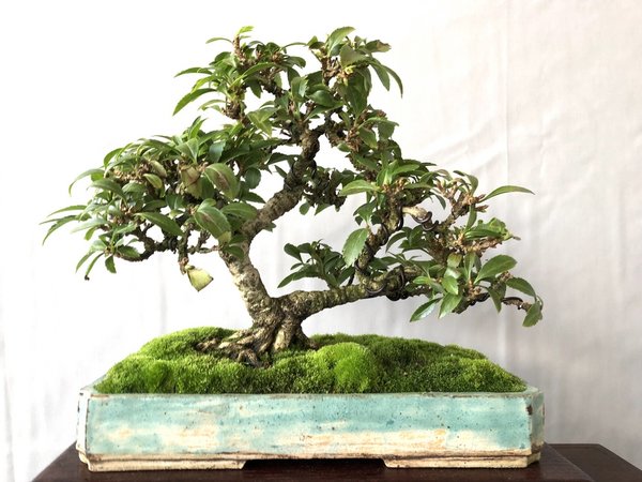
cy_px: 241
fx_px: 519
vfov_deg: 49.7
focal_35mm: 28
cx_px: 321
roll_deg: -0.9
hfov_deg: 63.4
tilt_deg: +0.1
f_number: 1.8
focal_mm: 3.99
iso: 40
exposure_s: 1/24
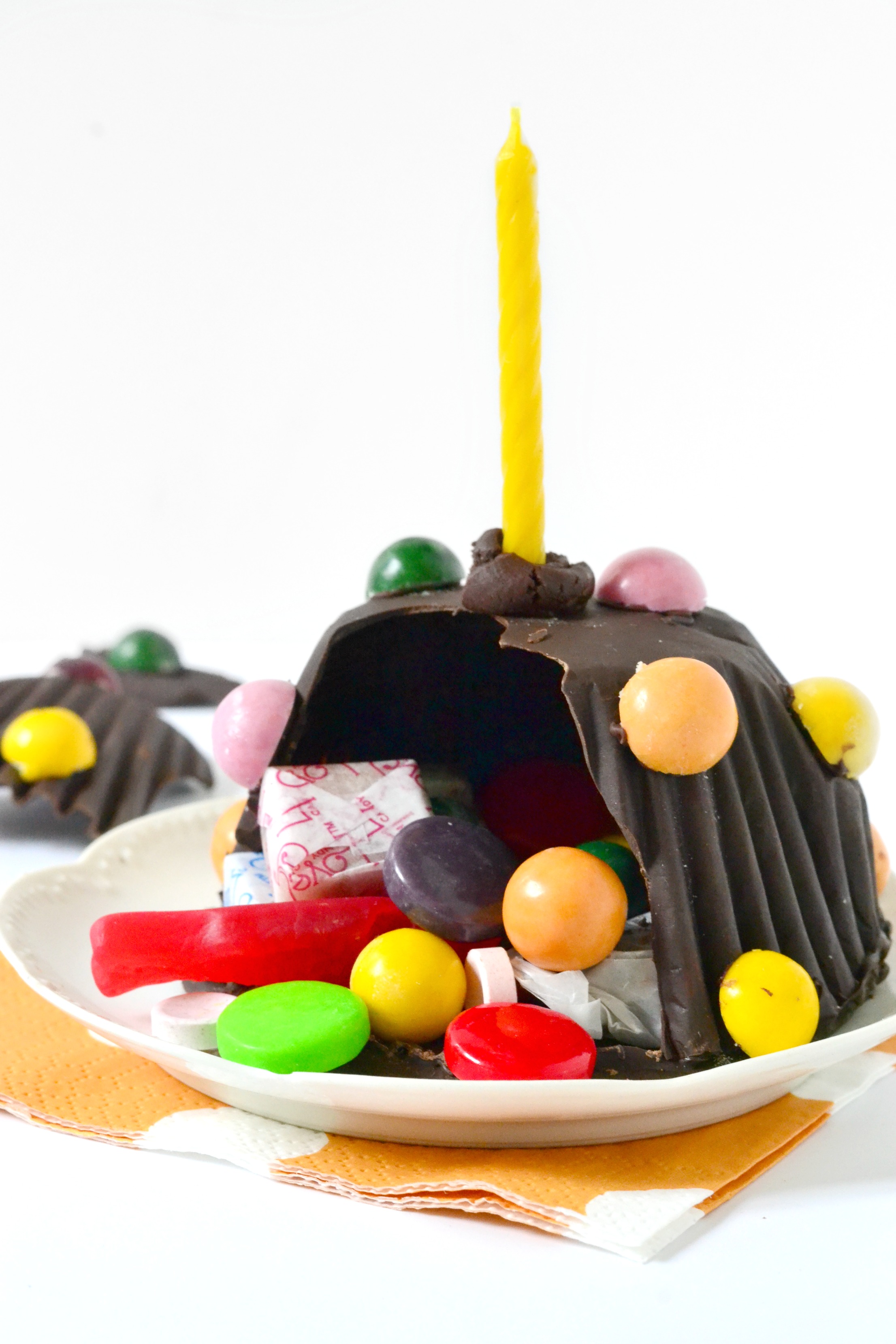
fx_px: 2800
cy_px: 672
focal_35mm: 75
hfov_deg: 18.2
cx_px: 448
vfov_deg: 27.0
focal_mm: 50
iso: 2500
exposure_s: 1/40
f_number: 11
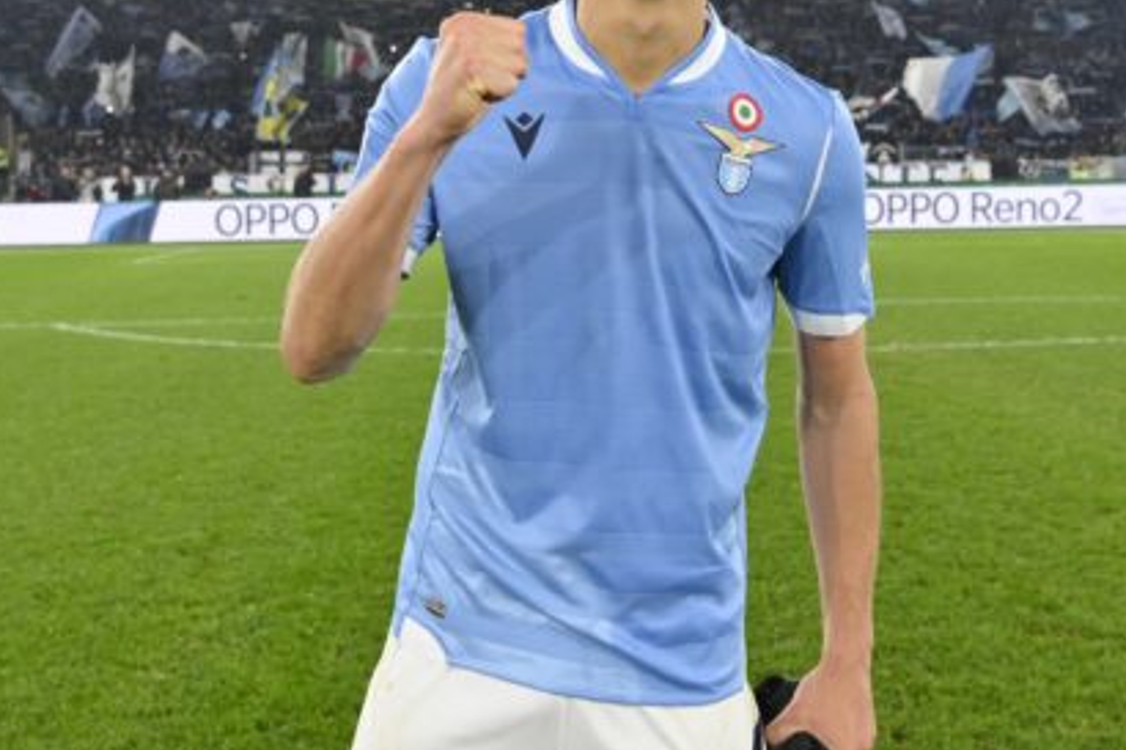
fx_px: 1407
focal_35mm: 45
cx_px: 643
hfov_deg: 43.5
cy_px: 196
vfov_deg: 29.4
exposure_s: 1/1000
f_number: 4
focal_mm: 24
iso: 2000
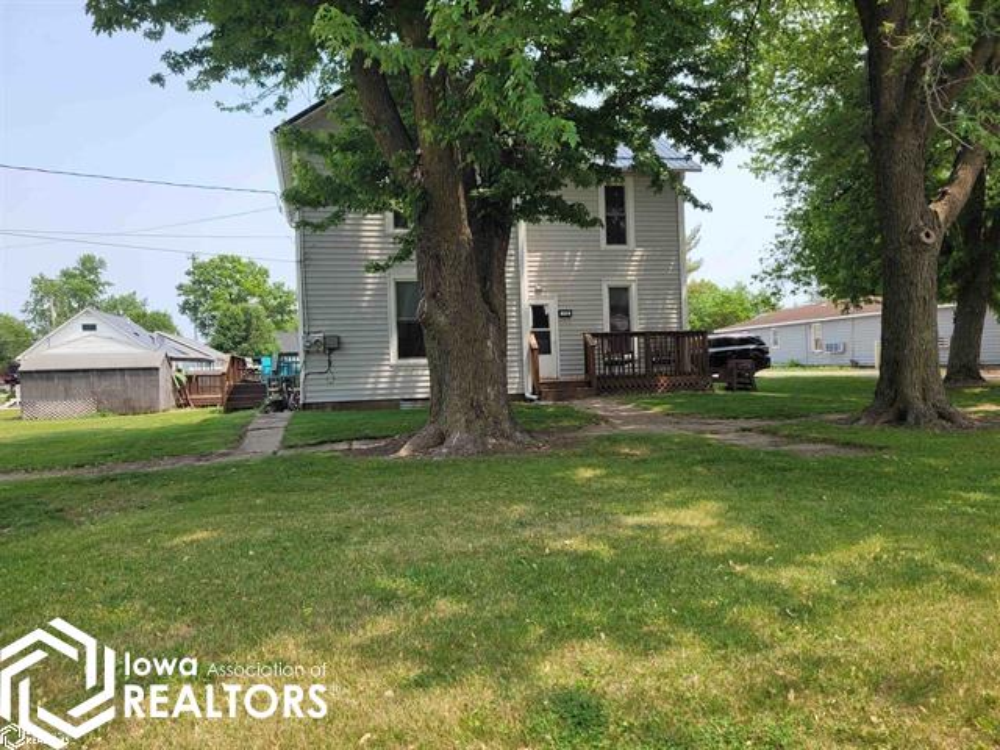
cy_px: 375
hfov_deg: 67.3
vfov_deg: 53.1
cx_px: 500
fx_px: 751
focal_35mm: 26
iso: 40
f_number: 1.8
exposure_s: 1/1376
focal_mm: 5.4
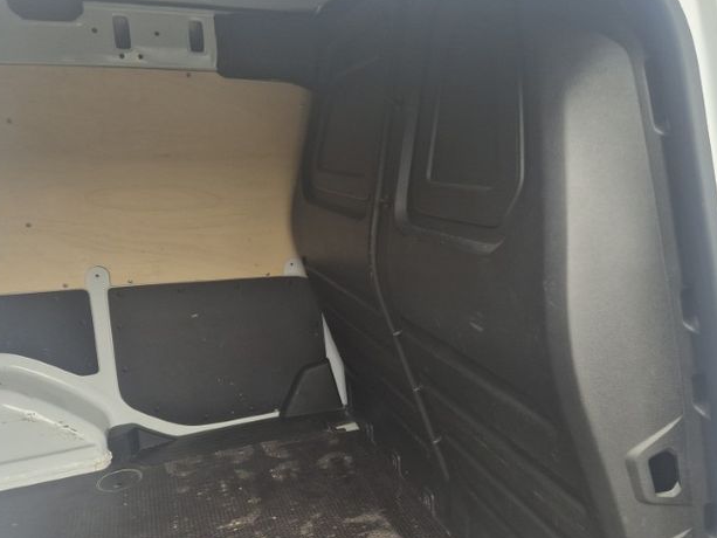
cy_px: 268
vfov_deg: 46.8
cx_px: 421
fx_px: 622
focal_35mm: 30
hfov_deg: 59.6
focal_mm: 5.4
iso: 200
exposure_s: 1/180
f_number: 1.8
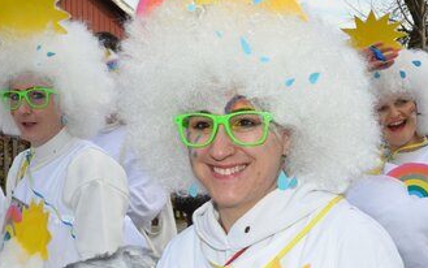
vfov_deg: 15.7
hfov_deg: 24.9
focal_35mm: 83
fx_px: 969
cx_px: 245
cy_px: 163
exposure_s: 1/200
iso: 1000
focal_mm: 67
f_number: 22
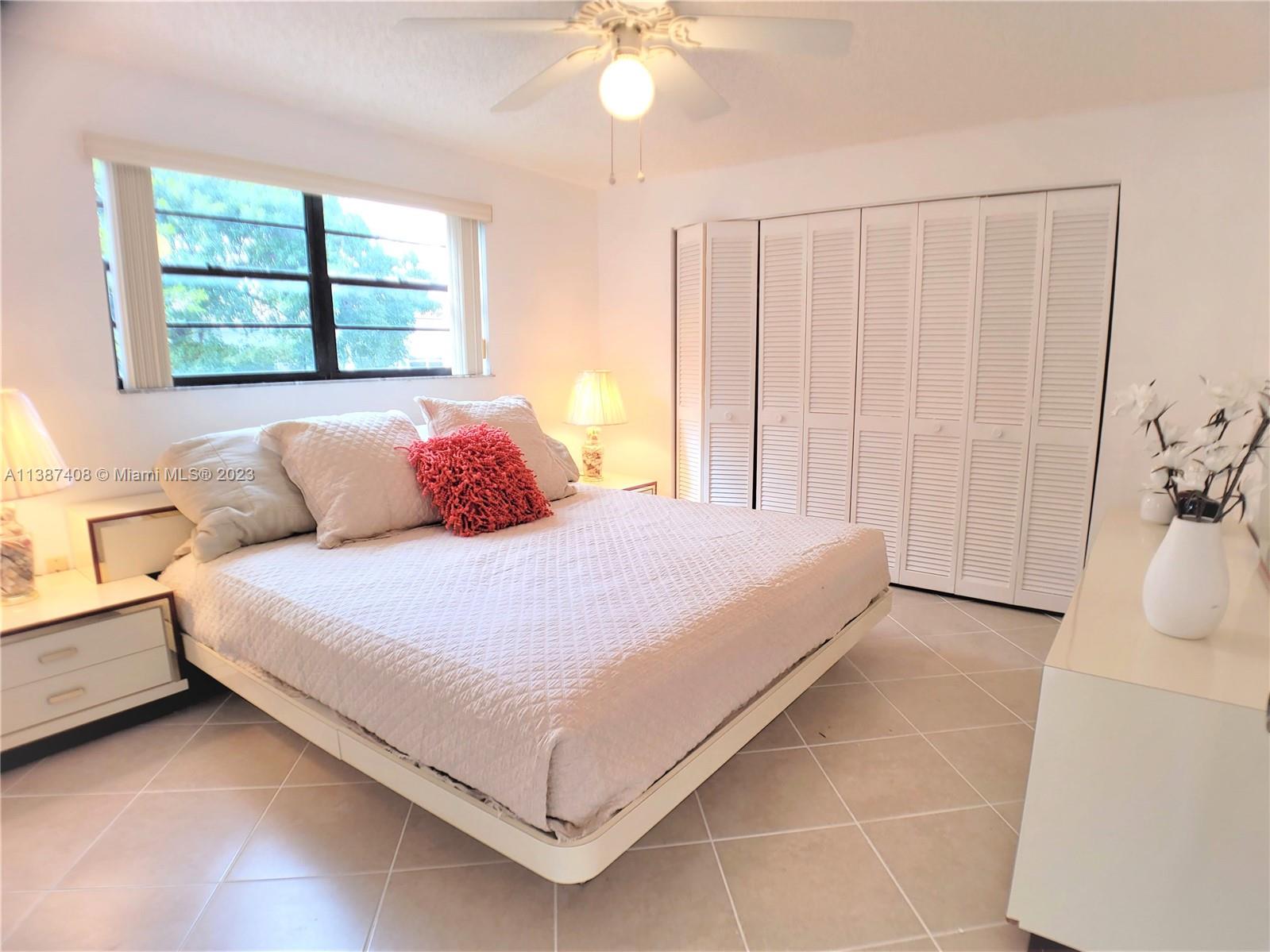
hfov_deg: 67.3
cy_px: 476
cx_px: 635
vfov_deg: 53.1
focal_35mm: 26
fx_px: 954
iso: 64
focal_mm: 5.4
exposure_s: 1/119
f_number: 1.8
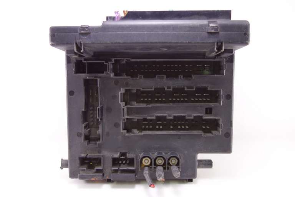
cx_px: 148
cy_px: 98
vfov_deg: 46.4
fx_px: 229
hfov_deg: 65.5
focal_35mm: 28
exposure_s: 1/50
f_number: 1.8
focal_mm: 10.4
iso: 125
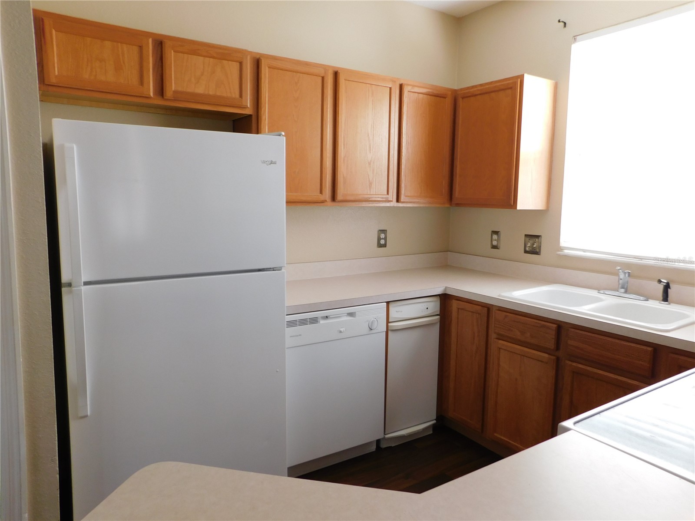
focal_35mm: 24
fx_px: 482
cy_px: 260
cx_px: 348
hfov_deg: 71.6
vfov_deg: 56.8
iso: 125
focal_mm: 4.1
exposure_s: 1/30
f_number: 3
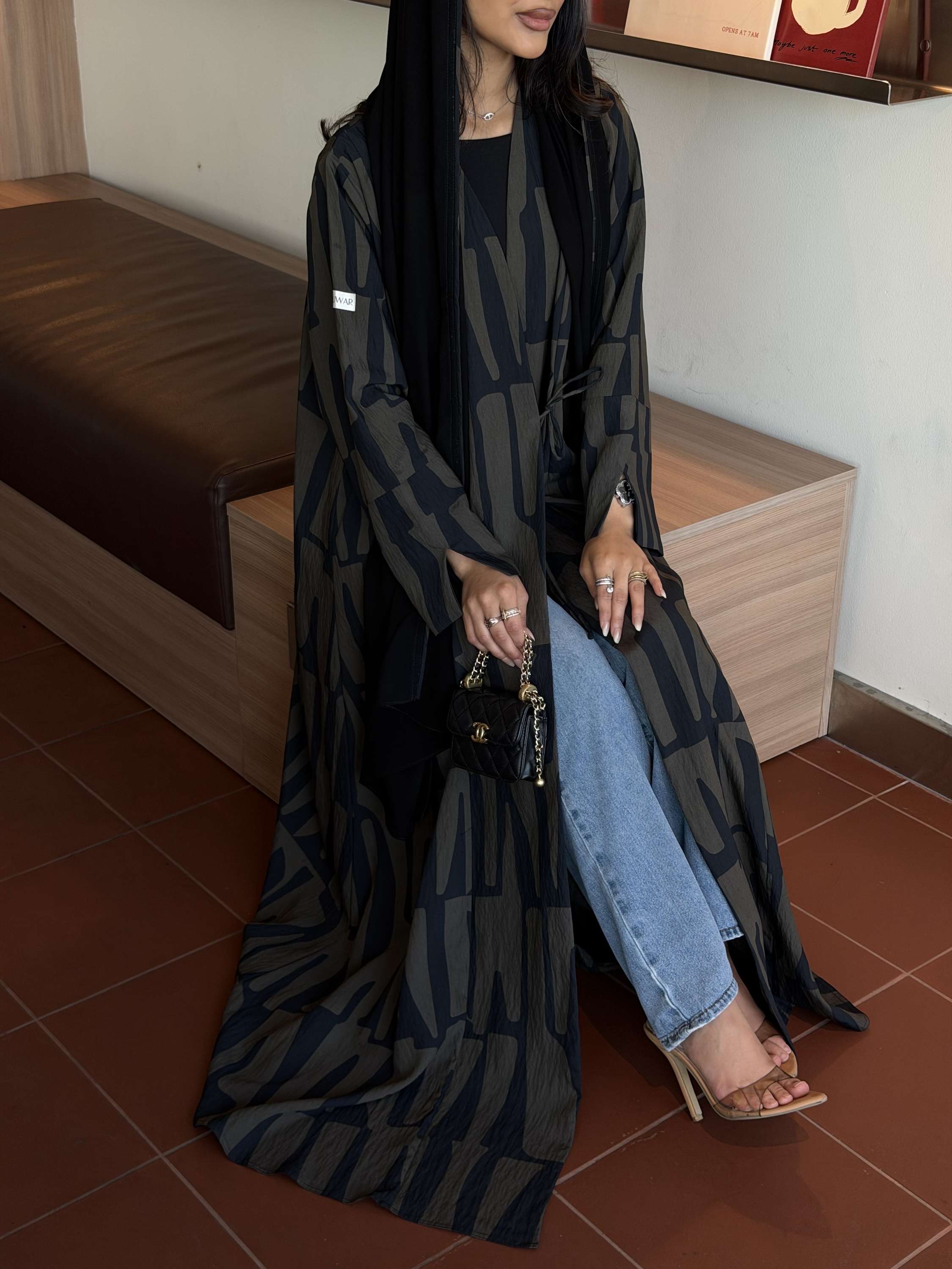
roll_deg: -0.9
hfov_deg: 30.3
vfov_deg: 39.7
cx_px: 476
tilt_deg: -27.0
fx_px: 1760
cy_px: 634
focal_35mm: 48
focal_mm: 6.76
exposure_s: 1/100
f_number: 1.78
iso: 50
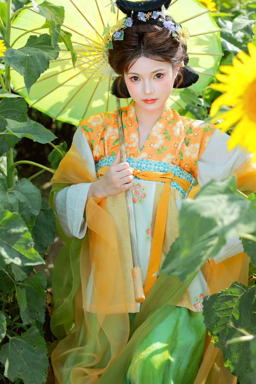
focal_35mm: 64
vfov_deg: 31.3
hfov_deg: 21.2
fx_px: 682
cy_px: 157
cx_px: 138
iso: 100
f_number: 2
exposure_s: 1/2000
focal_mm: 50
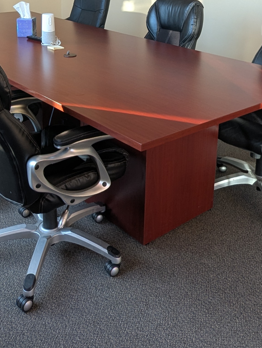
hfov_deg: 33.6
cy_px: 60
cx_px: 115
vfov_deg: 41.5
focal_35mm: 43
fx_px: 433
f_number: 2.2
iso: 47
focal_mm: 2.35
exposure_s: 1/42.1
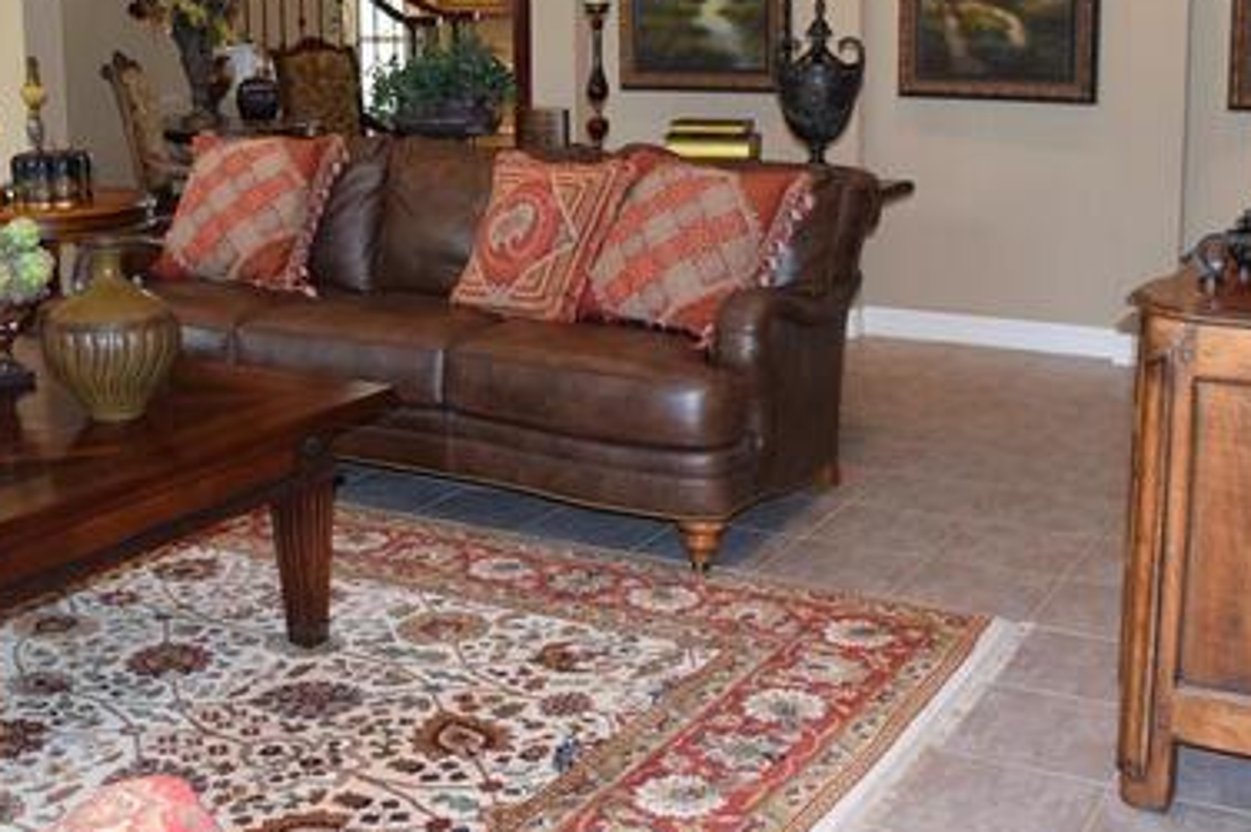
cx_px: 599
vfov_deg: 28.9
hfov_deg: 42.8
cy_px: 260
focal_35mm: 46
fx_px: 1597
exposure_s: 1/80
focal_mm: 18
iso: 800
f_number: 4.5
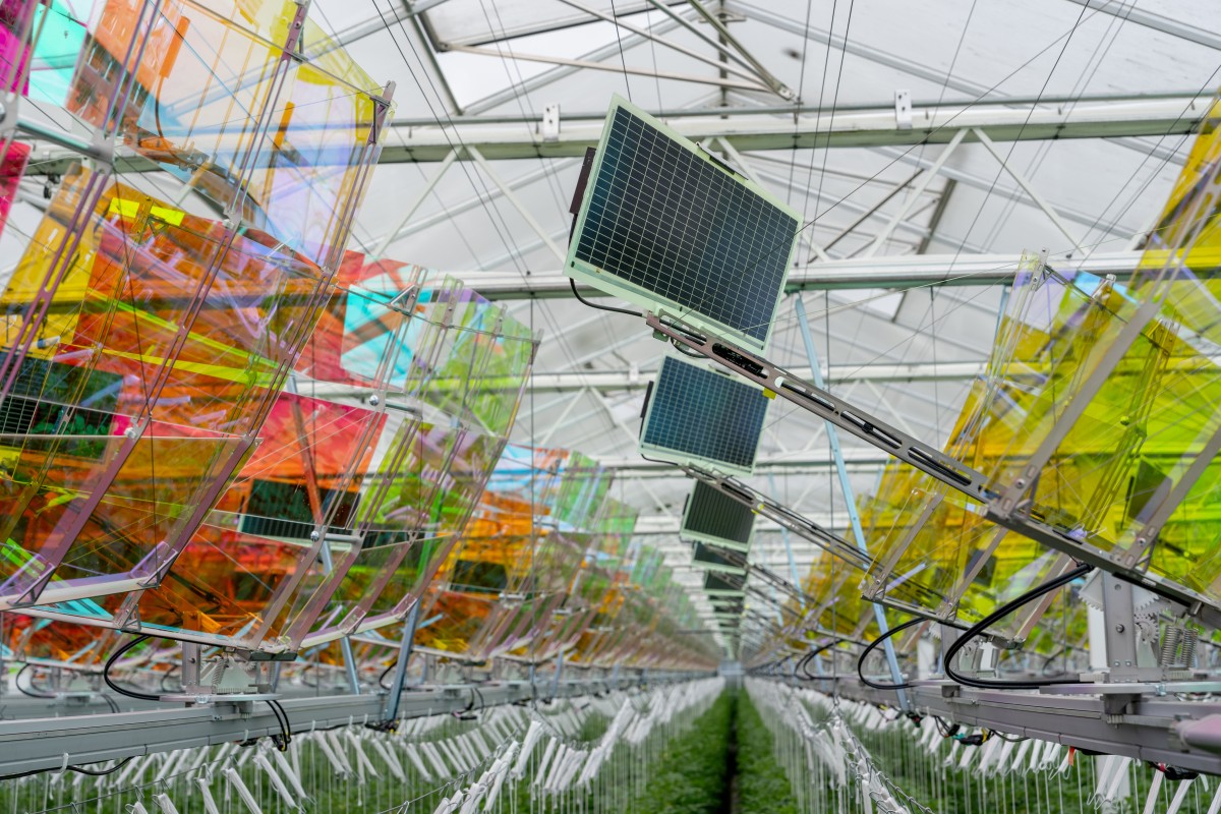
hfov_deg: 36.2
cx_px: 610
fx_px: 1865
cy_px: 407
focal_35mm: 55
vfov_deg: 24.6
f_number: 6.3
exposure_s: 1/200
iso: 200
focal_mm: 55
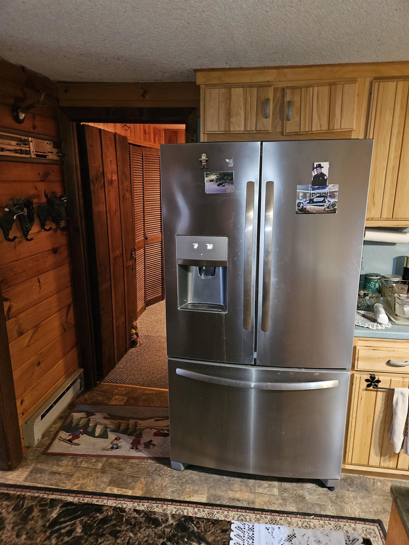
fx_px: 362
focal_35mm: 23
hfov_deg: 58.9
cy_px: 272
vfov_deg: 73.9
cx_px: 204
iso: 250
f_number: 1.8
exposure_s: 1/8
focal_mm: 5.4
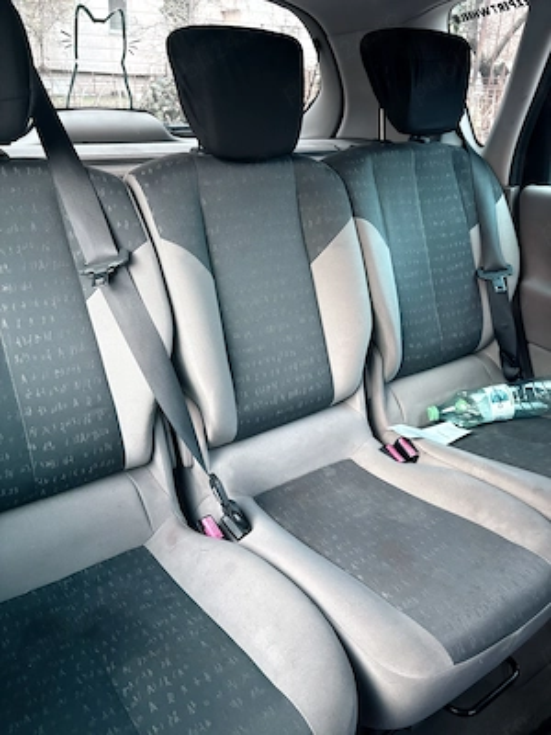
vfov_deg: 67.3
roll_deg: -2.2
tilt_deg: -24.2
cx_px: 276
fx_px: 552
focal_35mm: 26
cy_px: 368
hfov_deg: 53.1
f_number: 1.6
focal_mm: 5.96
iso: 200
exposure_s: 1/60
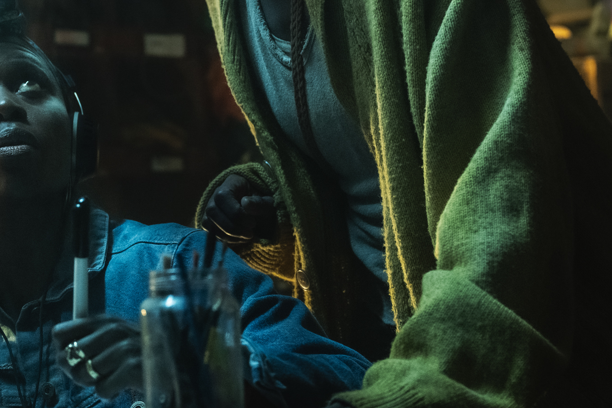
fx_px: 2261
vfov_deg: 10.3
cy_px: 61
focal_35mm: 133
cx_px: 186
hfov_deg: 15.4
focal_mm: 60
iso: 2500
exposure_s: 1/80
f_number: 3.5
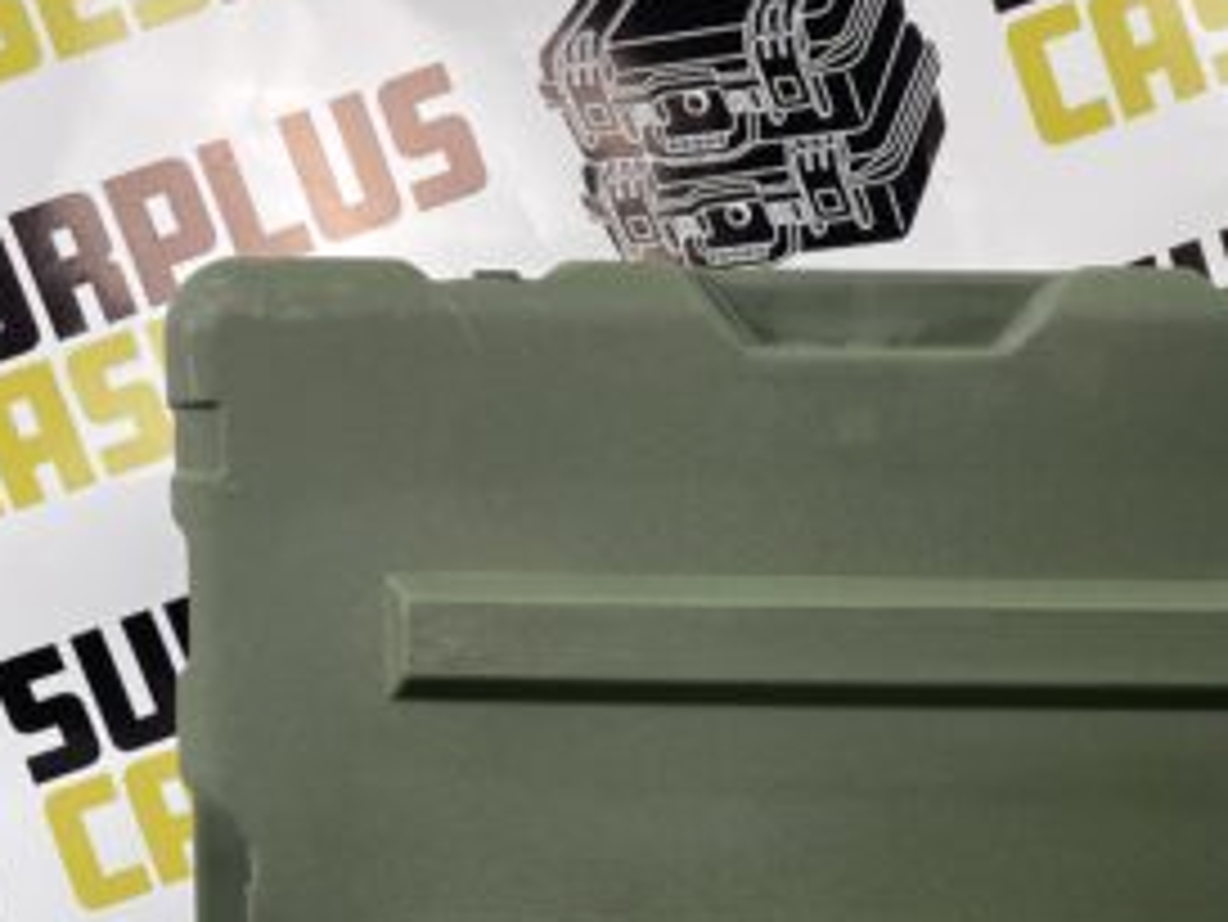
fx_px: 1952
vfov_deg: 25.4
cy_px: 900
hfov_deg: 34.3
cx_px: 900
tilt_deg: -7.1
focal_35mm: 55
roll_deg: -1.0
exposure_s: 1/100
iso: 40
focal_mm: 5.1
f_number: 1.6
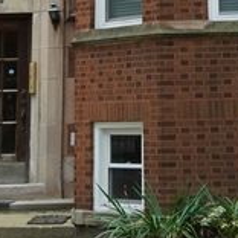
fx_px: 1004
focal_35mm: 129
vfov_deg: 12.4
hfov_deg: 13.5
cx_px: 177
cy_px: -185
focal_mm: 21
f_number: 4.5
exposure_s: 1/60
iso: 100
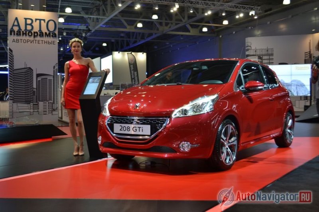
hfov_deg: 46.4
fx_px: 372
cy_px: 106
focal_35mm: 42
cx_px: 160
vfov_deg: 31.9
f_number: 4.5
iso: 400
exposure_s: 1/80
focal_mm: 28
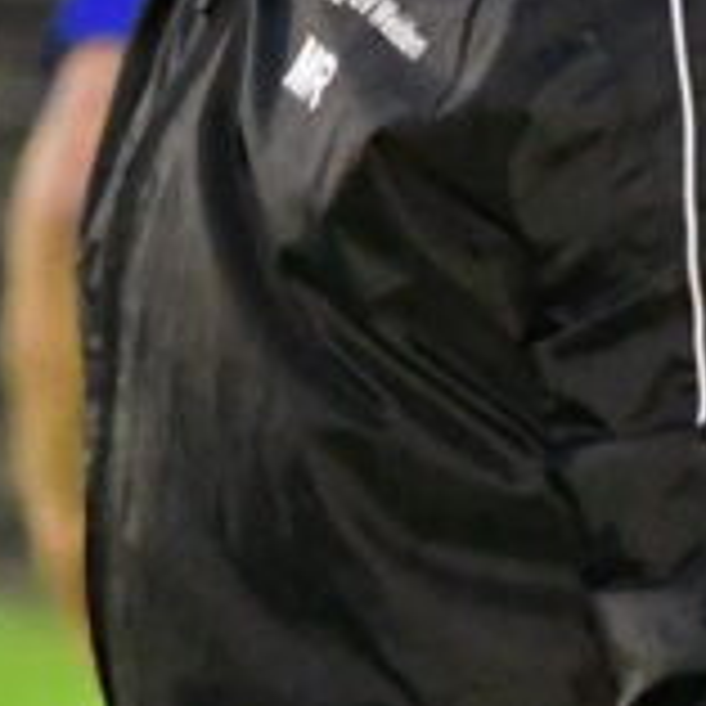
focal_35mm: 1802
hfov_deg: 1.0
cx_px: 364
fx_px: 41580
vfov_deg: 1.0
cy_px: -414
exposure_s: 1/160
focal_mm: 185
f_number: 5.3
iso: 12800
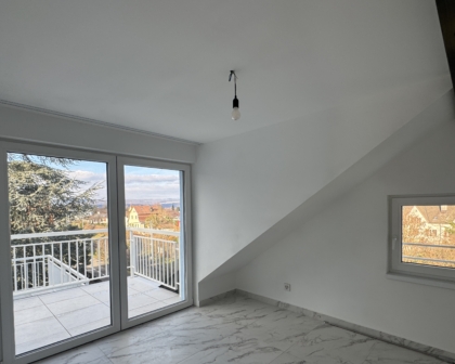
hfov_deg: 83.3
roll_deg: +0.8
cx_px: 232
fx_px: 256
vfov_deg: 70.3
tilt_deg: -0.9
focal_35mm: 19
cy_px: 213
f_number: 2.2
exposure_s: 1/225
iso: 40
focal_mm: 2.22
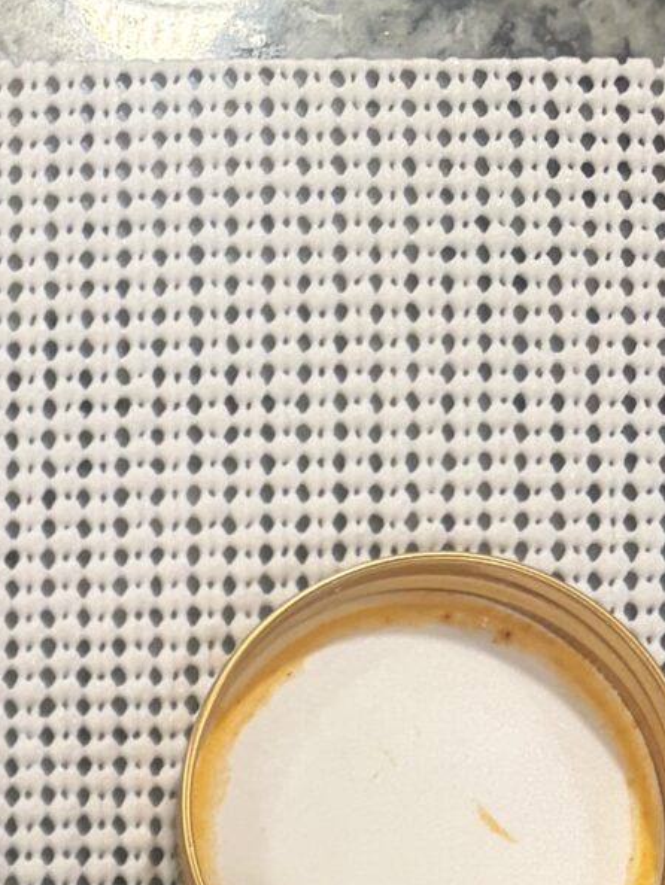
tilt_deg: -87.1
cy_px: 1830
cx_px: -611
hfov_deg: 12.0
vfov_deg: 14.3
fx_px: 2867
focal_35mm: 112
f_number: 1.6
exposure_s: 1/60
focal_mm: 5.96
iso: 160
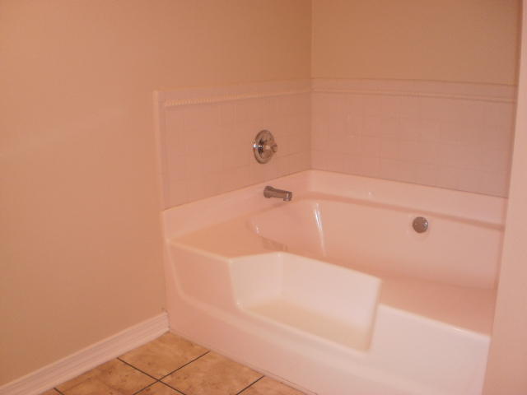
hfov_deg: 51.4
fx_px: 548
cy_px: 198
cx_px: 264
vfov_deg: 39.7
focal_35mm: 36
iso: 125
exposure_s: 1/30
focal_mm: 6.3
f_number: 3.1
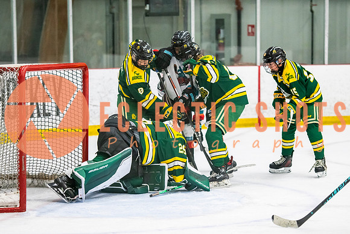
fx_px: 1525
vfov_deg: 8.8
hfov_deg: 13.1
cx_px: 171
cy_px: 151
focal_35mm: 157
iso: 2500
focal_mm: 116
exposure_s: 1/640
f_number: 3.2
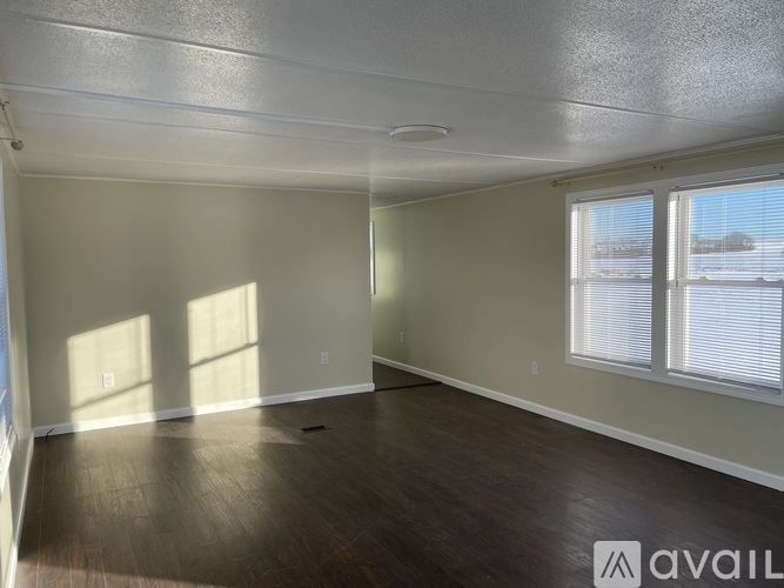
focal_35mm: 26
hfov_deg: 67.3
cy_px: 294
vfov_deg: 53.0
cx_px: 392
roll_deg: +1.5
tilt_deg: -3.2
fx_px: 589
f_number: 1.6
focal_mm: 4.2
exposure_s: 1/407
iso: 32
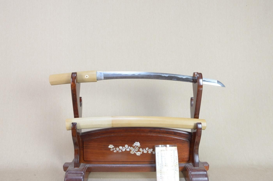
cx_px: 136
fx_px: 227
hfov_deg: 62.0
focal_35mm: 30
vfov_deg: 43.5
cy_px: 90
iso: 400
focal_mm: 20
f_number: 11
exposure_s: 1/1.6
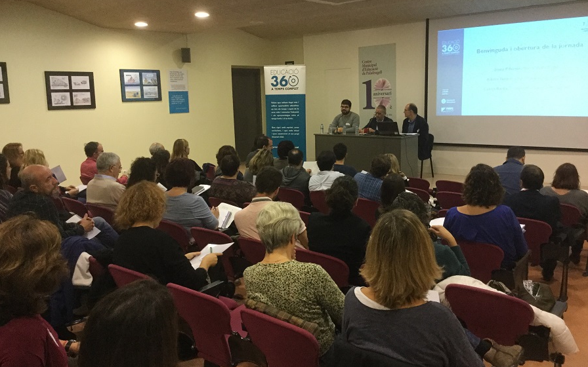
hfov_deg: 58.1
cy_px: 178
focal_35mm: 33
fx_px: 529
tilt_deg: -11.6
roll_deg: +0.4
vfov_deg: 38.3
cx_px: 293
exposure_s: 1/33
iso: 250
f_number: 2.4
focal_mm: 3.3
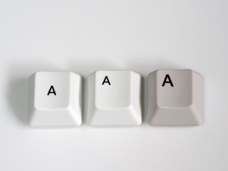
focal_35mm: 120
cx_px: 114
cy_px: 86
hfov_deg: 16.4
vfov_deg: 12.3
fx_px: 790
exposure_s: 1/125
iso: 500
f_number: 4
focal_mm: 60
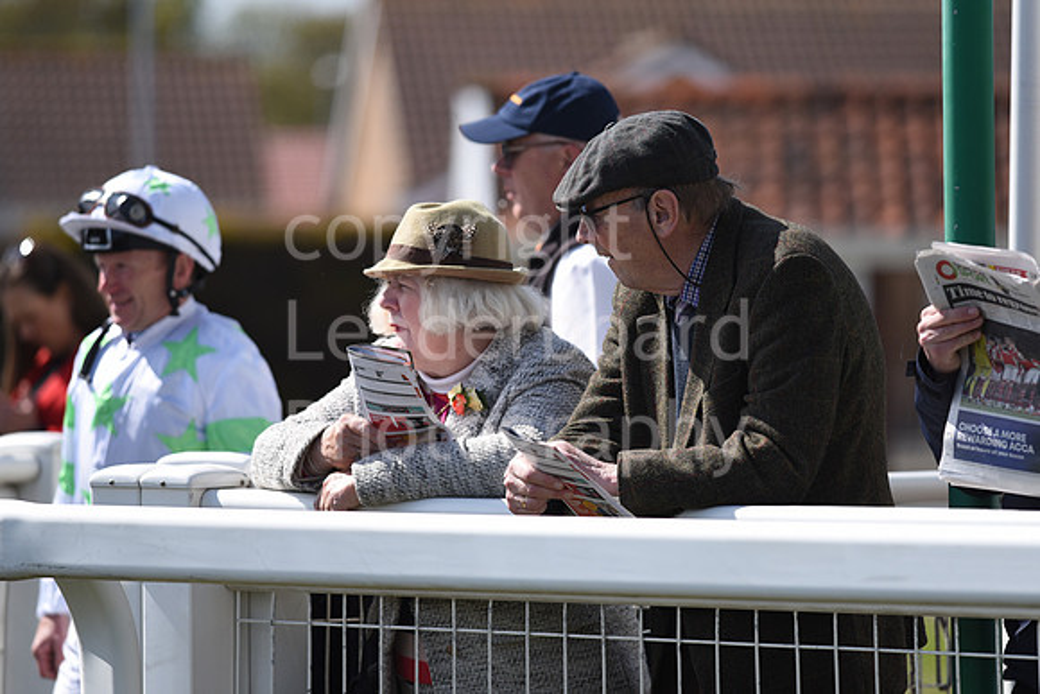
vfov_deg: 4.6
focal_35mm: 300
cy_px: 347
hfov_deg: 6.9
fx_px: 8668
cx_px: 520
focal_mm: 300
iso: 400
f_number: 4.5
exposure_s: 1/3200
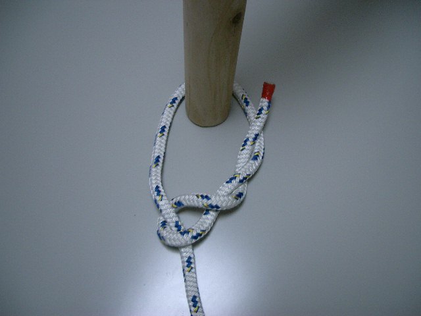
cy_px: 158
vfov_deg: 40.7
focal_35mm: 35
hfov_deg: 52.6
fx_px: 426
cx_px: 210
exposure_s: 1/60
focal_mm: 5.8
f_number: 2.6
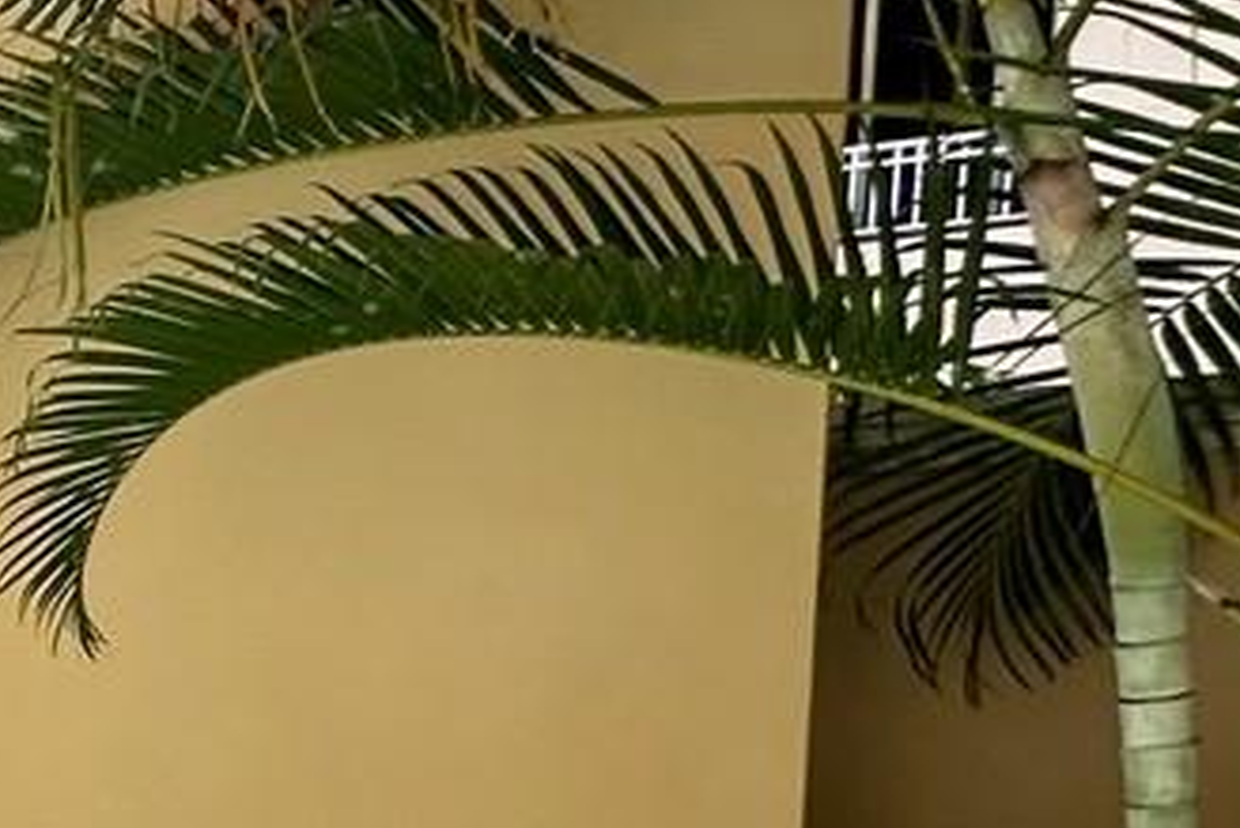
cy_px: 930
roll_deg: +1.9
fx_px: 2447
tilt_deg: -6.3
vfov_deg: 18.4
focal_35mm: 71
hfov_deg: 16.4
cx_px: -1542
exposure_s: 1/581
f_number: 2.2
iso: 40
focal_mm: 2.22
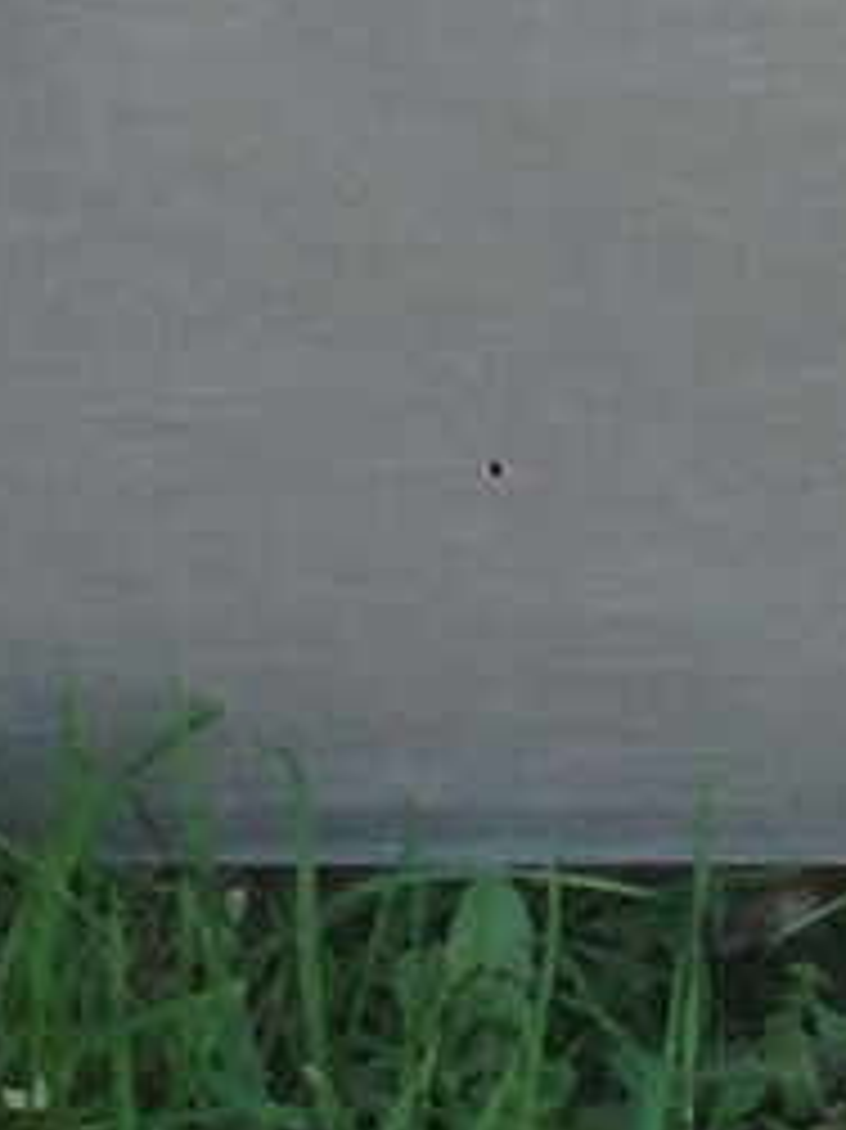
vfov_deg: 7.3
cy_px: -945
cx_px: 612
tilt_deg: -28.1
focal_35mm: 263
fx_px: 8577
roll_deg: -1.5
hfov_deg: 5.6
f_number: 2.4
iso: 50
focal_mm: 4.12
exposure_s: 1/198
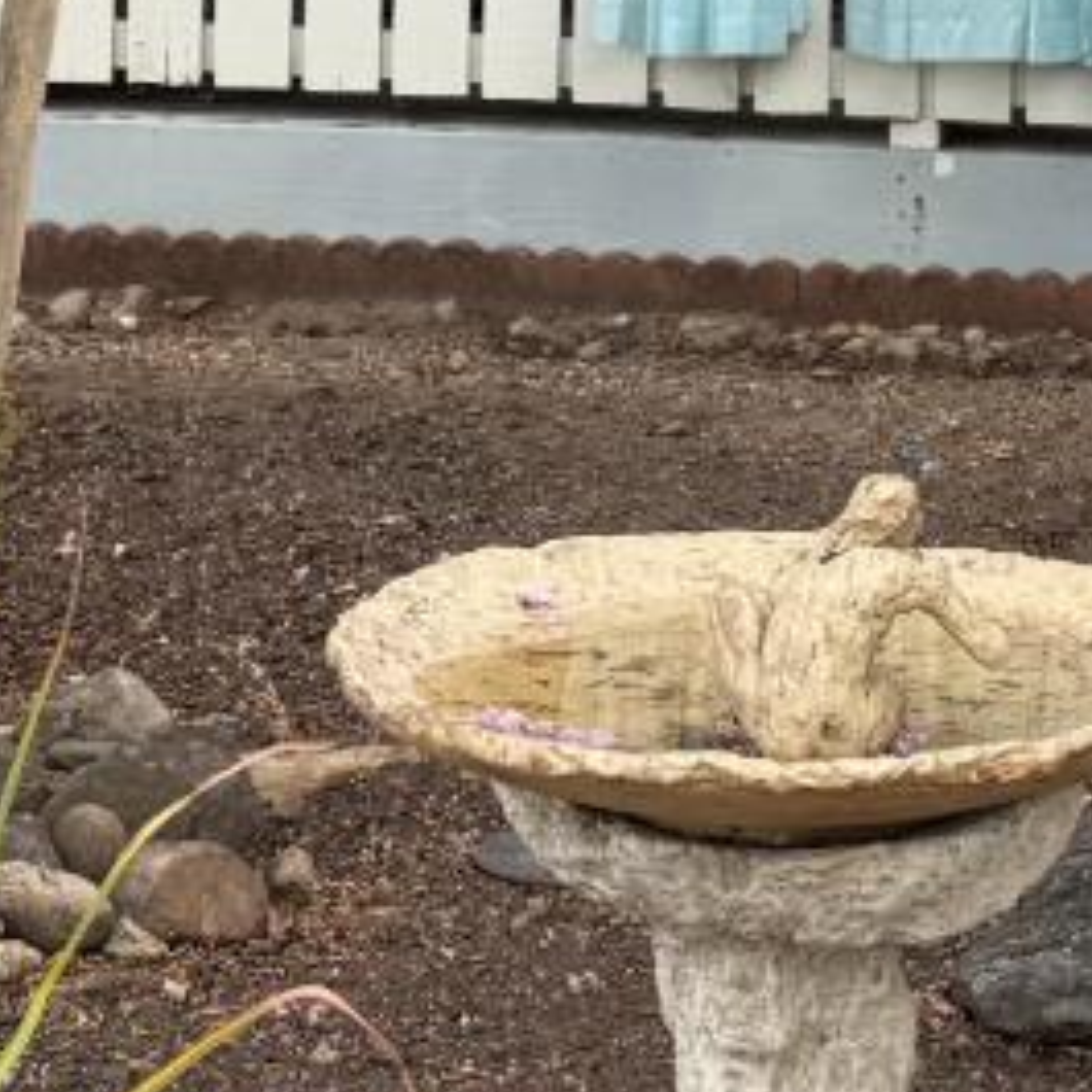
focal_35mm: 120
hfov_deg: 14.3
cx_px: 1133
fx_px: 4283
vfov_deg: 13.9
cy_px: -414
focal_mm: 6.76
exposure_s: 1/2445
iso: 80
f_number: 1.78
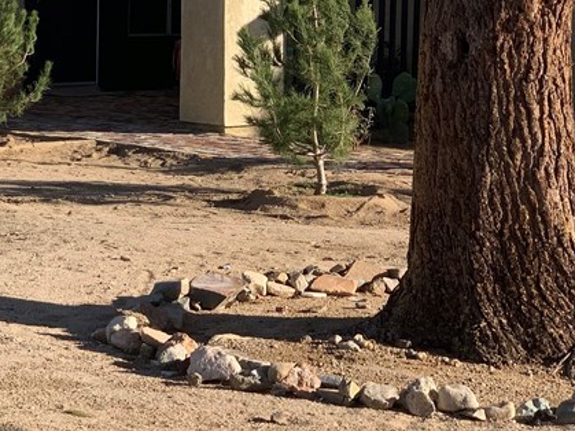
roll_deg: -1.2
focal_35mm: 127
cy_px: 124
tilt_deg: -4.2
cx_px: 84
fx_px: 2109
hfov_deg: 15.4
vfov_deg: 11.6
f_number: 2.4
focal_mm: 6
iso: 16
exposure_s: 1/737
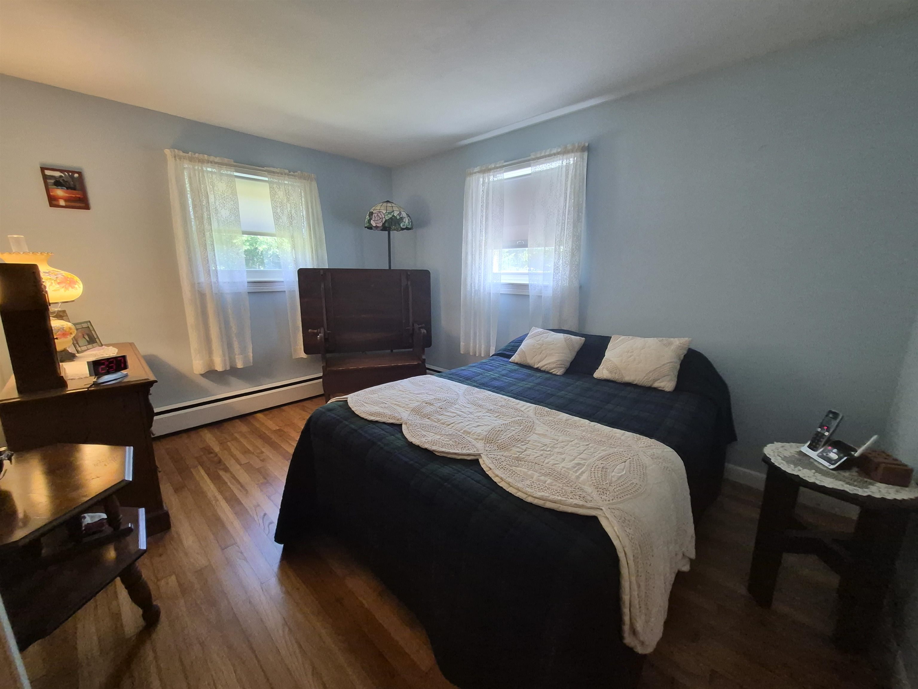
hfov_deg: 106.2
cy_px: 344
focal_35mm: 13
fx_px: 345
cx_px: 459
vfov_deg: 89.9
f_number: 2.2
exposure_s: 1/60
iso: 500
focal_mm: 1.74
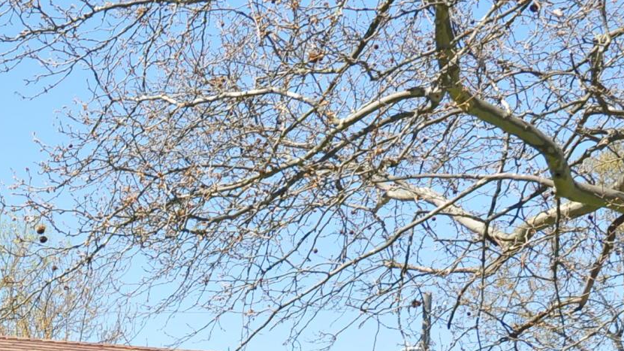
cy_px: 609
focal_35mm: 136
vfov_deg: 8.6
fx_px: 2250
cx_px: -311
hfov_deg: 14.7
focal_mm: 24
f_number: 10
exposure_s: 1/200
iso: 200
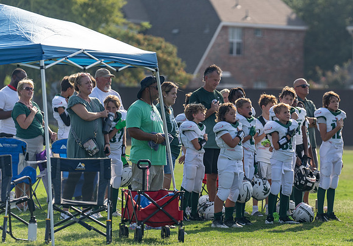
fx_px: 2848
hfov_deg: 7.1
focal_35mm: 287
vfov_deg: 4.9
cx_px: 248
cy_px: 166
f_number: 3.5
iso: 100
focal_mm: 200
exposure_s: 1/1250
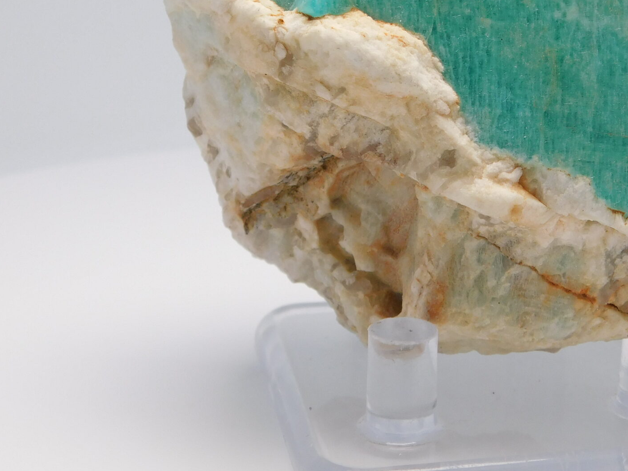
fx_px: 1488
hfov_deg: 23.5
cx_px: 506
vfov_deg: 17.9
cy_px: 108
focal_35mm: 82
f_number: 3.7
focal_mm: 8
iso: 125
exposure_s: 1/250
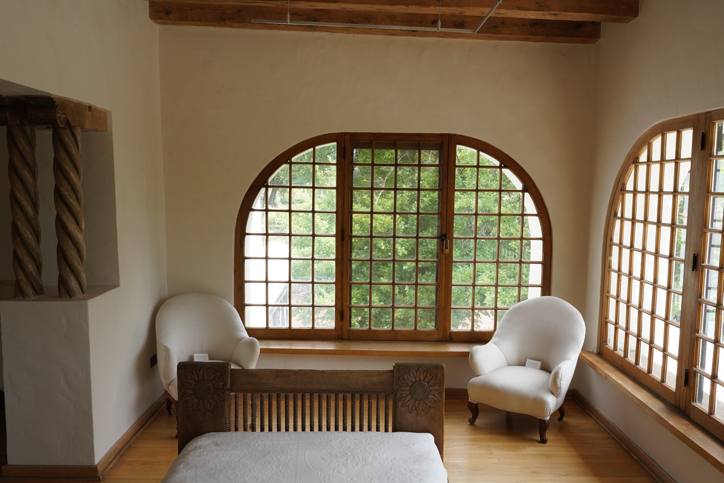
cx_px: 362
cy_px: 242
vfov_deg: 41.1
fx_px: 644
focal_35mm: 32
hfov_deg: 58.7
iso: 1250
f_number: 16
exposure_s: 1/100
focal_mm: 32
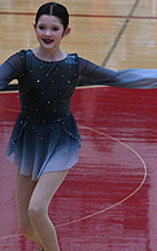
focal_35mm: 490
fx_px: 3347
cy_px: 178
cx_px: 368
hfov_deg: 2.7
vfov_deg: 4.3
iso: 4000
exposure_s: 1/400
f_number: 4
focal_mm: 160
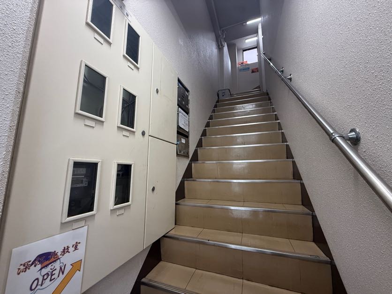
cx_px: 196
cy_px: 147
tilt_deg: +8.9
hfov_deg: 102.1
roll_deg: +0.7
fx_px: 159
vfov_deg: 85.7
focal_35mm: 14
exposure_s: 1/82
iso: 320
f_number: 2.2
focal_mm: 2.22
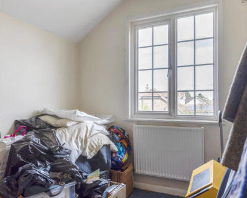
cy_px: 103
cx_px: 108
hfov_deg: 70.0
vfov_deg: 58.8
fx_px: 176
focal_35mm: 24
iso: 200
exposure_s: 1/60
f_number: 7.1
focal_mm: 16
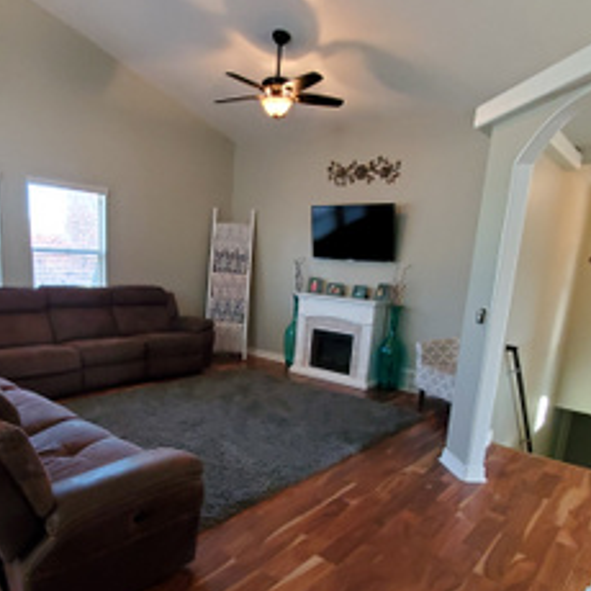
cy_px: 378
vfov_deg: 63.9
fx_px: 464
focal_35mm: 24
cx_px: 257
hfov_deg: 64.8
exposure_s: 1/29
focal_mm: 1.8
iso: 500
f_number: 2.2
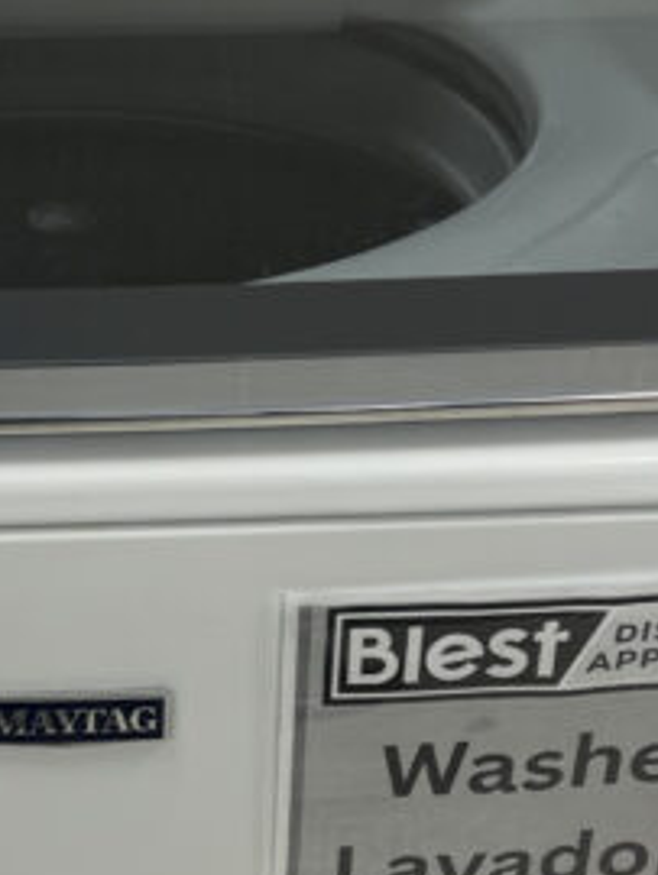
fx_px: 1948
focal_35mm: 77
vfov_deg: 25.0
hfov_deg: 18.8
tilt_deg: -38.8
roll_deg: +0.6
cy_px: 664
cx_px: 58
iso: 64
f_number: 1.5
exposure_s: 1/62
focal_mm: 5.7
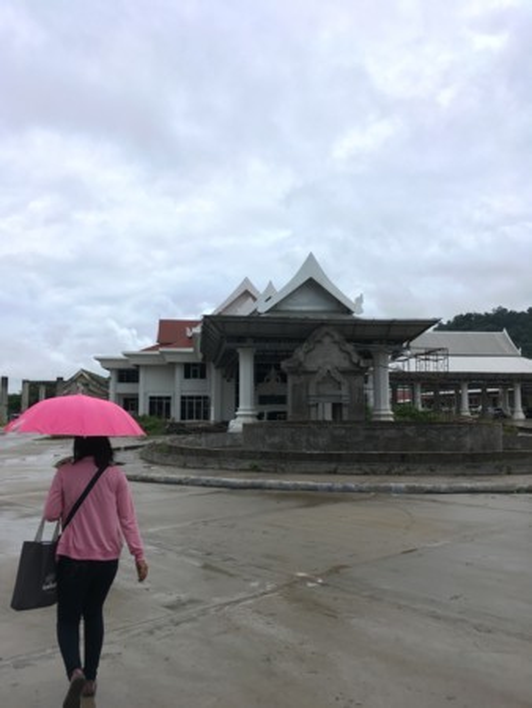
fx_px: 594
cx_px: 266
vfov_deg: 61.6
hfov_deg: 48.3
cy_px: 354
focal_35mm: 29
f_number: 2.2
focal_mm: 4.15
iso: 25
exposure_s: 1/1012
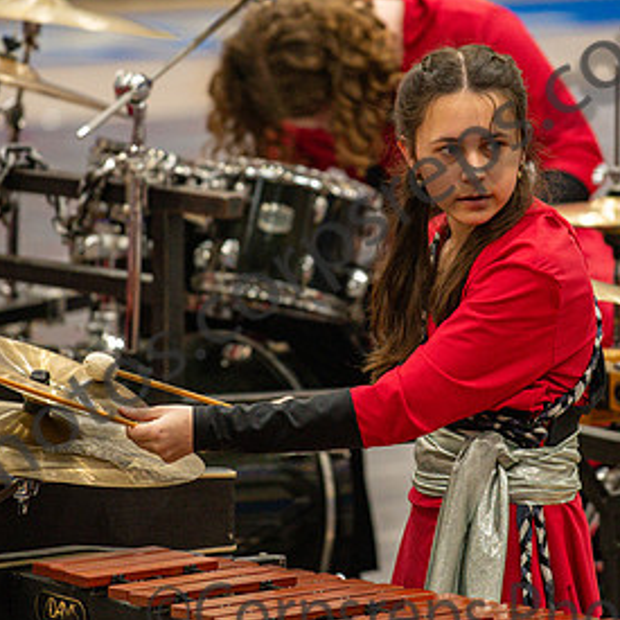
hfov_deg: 4.9
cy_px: 258
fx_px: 7254
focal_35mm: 358
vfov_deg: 4.9
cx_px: 354
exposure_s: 1/500
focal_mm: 200
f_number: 4
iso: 3600
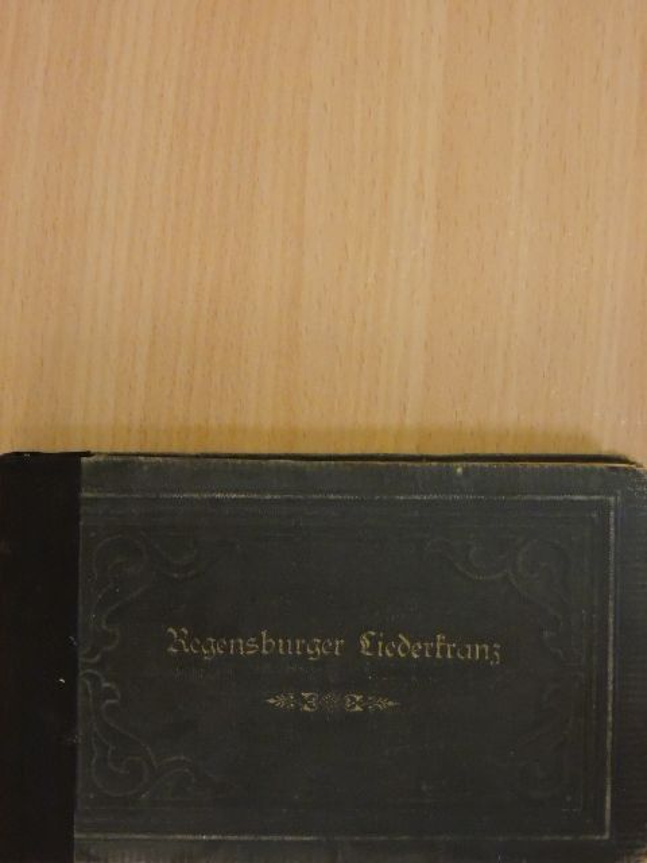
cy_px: 432
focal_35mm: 85
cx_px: 324
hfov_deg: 17.4
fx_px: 2118
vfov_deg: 23.0
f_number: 4.5
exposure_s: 1/60
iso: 1600
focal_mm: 15.2
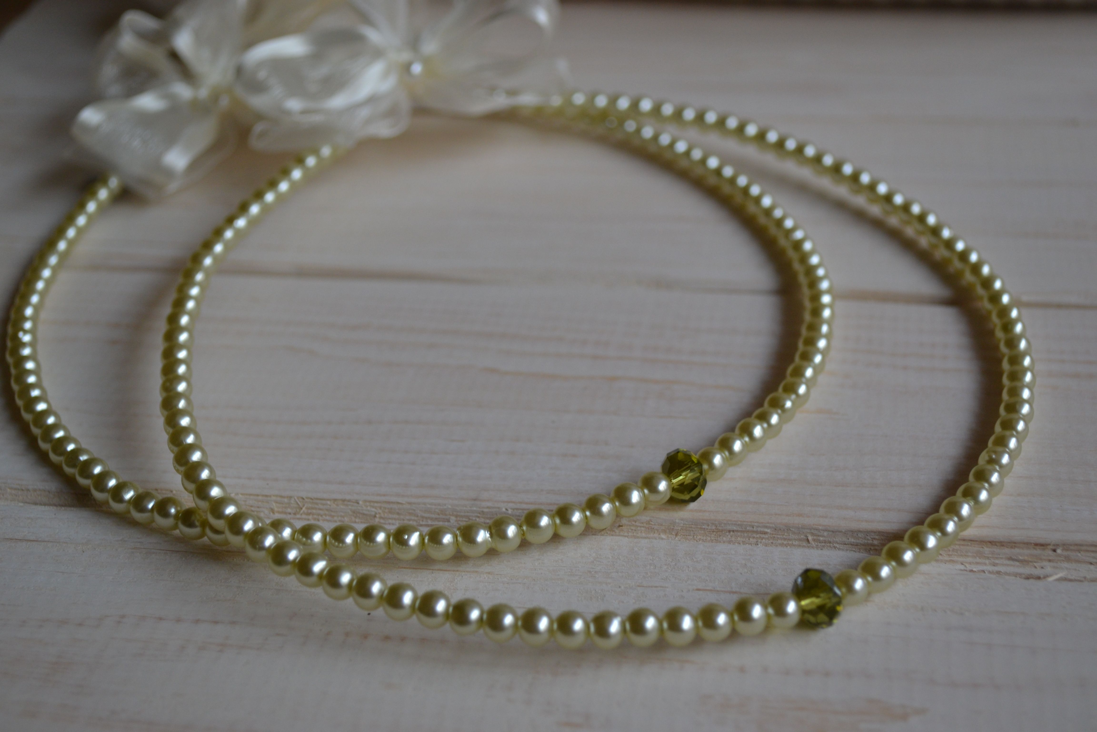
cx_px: 548
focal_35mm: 54
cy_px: 366
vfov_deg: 25.1
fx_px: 1645
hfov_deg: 36.9
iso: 400
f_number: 5
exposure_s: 1/100
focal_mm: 36
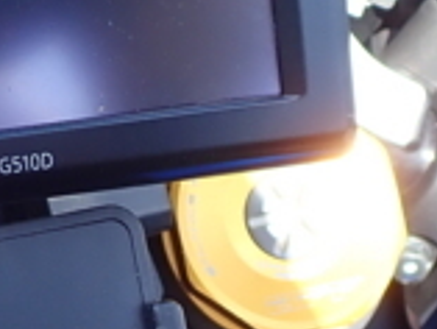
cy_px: 259
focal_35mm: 153
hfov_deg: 12.7
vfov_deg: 9.7
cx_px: -42
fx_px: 1933
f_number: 3.2
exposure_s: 1/250
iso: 100
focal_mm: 5.5
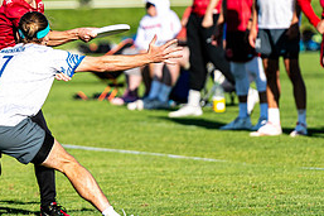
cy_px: 52
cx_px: 47
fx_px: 6089
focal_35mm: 677
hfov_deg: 3.0
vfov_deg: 2.0
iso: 100
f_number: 3.2
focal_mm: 200
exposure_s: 1/1600
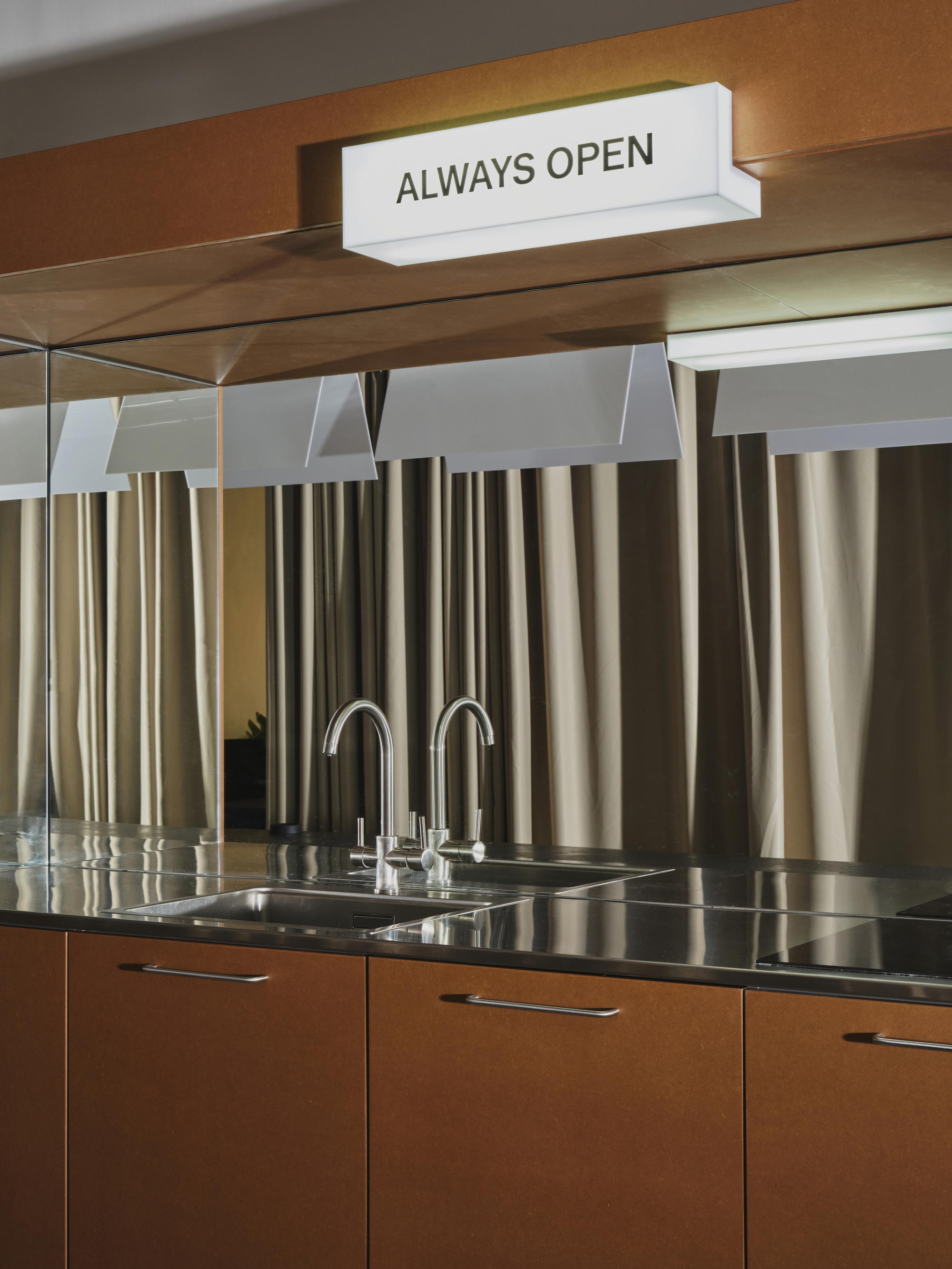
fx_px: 1870
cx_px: 476
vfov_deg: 37.5
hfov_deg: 28.6
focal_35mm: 51
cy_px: 634
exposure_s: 1/5
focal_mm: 64.1
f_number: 13
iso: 500
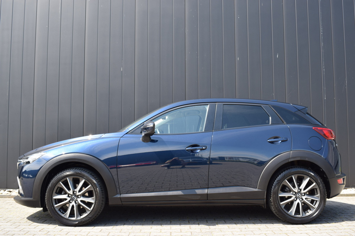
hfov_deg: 53.1
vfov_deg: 36.9
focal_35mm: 36
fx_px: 355
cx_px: 178
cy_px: 118
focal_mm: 24
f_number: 8
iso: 400
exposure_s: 1/250
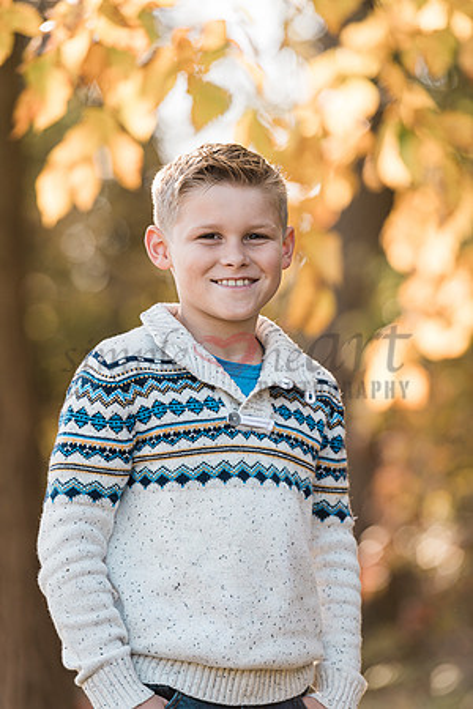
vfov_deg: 11.4
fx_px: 3547
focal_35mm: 180
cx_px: 236
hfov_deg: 7.6
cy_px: 354
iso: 500
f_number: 3.5
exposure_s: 1/640
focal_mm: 180
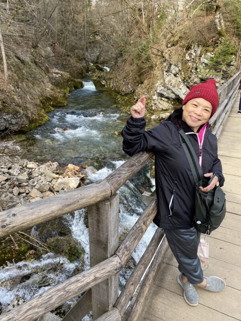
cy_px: 160
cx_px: 120
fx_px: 241
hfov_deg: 53.1
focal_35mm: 26
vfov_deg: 67.3
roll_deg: +0.8
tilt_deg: -21.4
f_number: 1.8
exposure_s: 1/588
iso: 32
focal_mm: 4.25
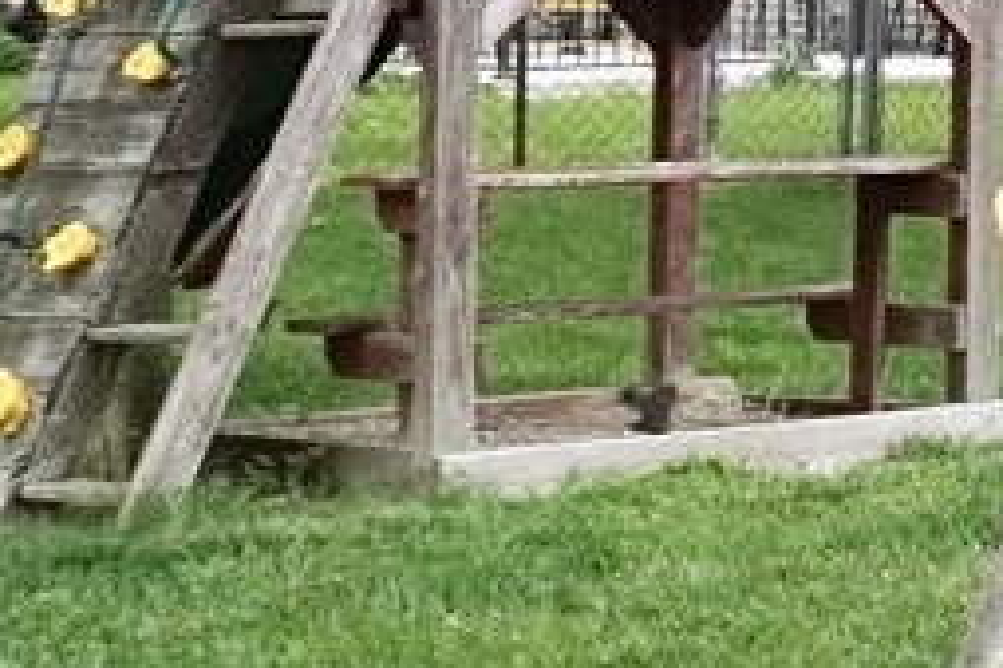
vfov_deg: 8.8
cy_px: -229
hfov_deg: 9.8
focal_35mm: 153
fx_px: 4260
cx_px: 3120
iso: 1600
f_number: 8
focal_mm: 16
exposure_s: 1/125
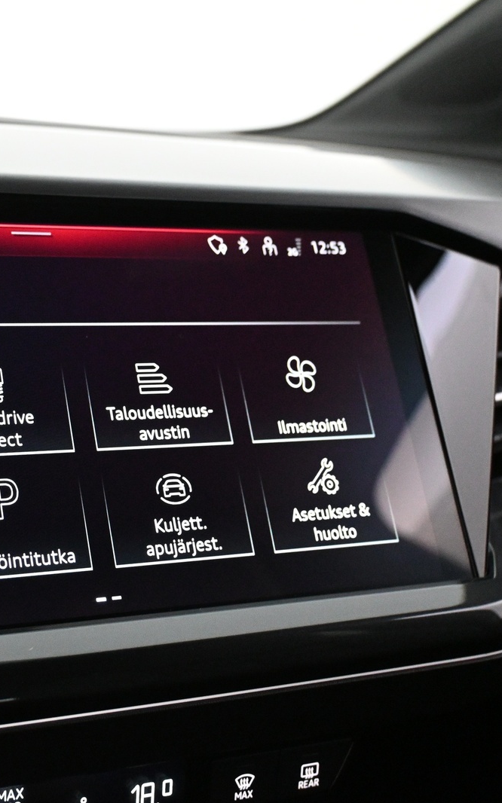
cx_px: -13
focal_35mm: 49
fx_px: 1068
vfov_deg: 41.2
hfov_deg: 25.0
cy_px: 404
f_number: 4
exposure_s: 1/80
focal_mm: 21
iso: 4000
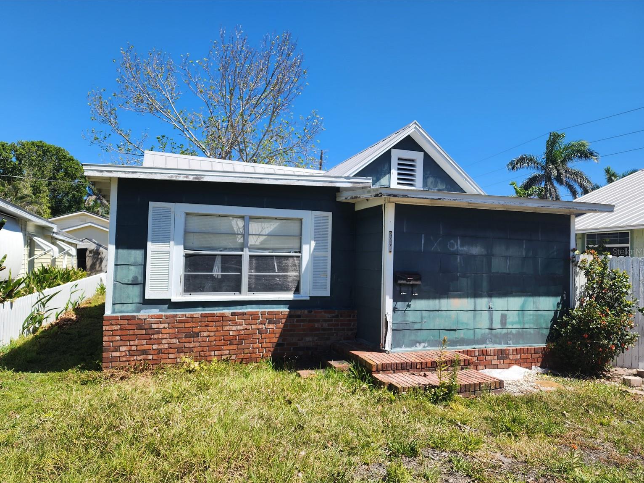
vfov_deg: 56.8
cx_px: 316
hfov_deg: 71.6
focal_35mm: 24
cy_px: 251
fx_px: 447
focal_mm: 6.4
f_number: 1.8
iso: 12
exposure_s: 1/786
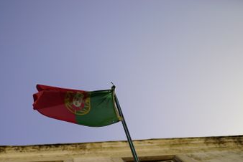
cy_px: 122
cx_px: 73
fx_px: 358
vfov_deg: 25.3
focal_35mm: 53
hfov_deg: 36.9
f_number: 1.6
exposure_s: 1/8000
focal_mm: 35
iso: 100
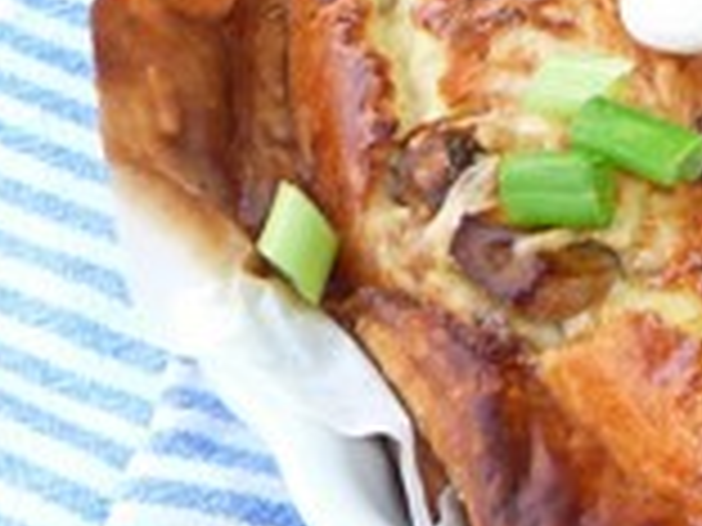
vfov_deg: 12.8
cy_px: 36
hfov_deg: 15.3
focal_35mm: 115
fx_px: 2332
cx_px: 1156
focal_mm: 4.7
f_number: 3.3
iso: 100
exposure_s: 1/30
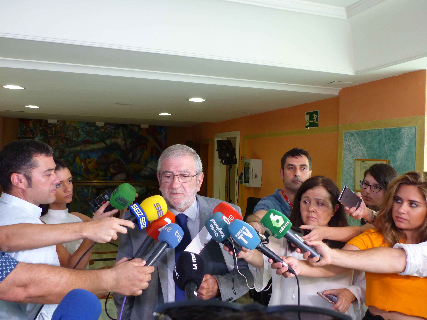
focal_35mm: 32
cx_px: 214
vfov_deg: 44.2
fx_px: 395
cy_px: 160
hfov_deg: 56.8
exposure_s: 1/60
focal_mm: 5.7
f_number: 2.8
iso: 250
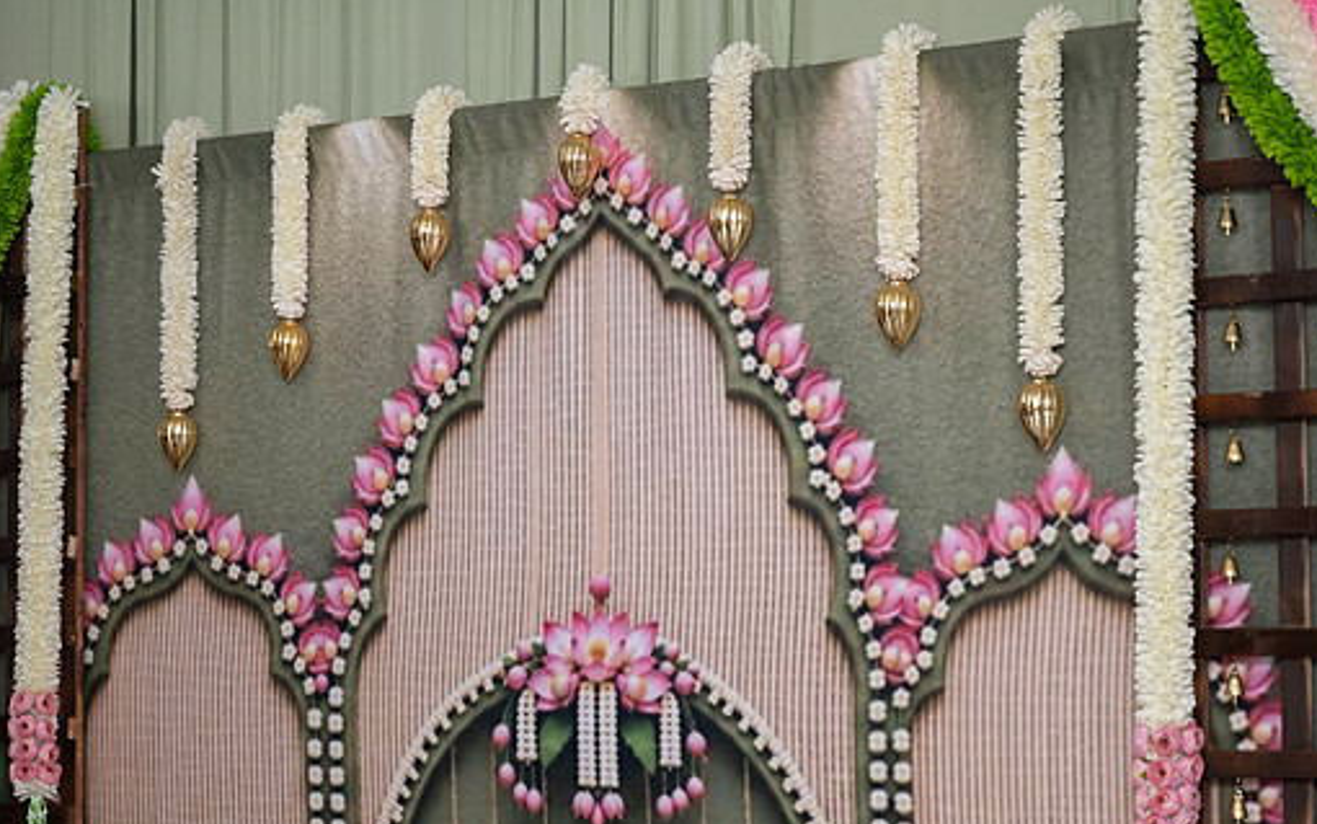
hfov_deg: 24.9
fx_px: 2980
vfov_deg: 15.7
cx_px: 615
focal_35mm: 83
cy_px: 471
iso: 500
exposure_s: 1/200
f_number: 2.8
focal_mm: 70
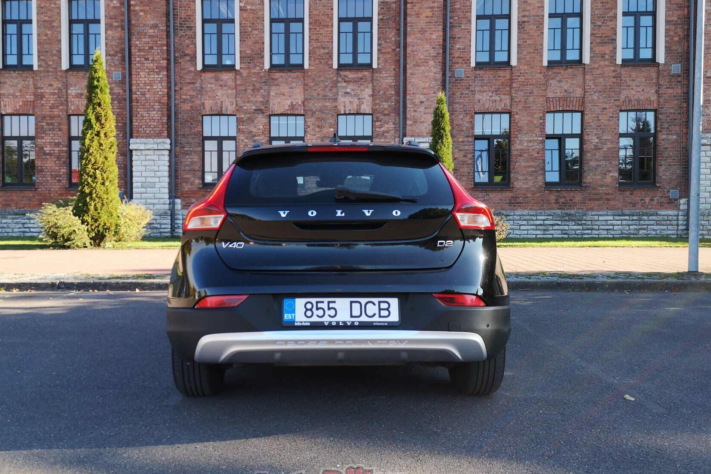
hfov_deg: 57.1
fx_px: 652
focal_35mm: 33
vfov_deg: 40.0
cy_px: 232
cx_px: 323
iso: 50
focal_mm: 3.95
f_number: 1.8
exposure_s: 1/394
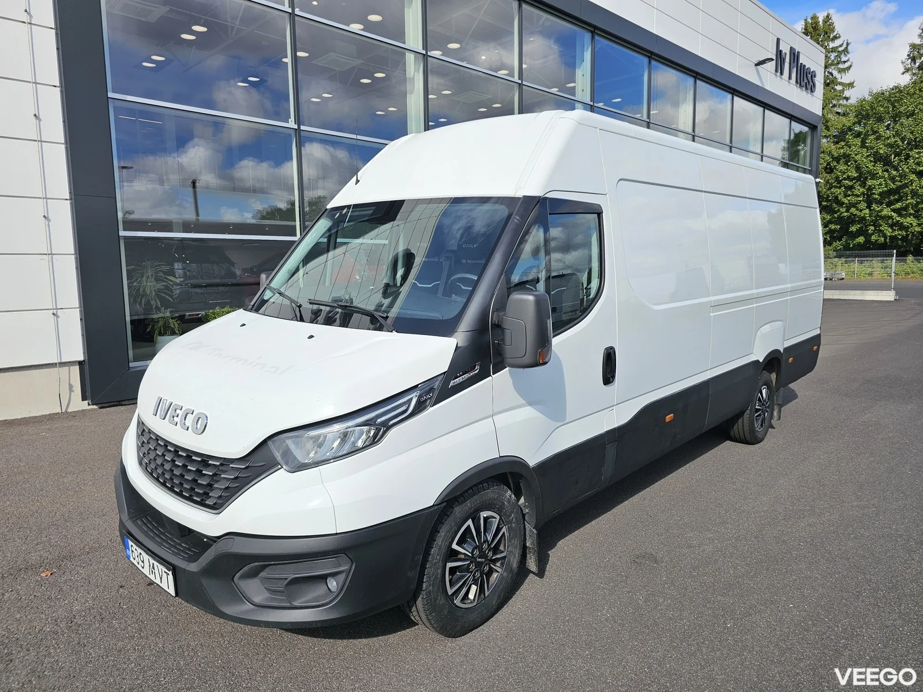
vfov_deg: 58.9
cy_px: 346
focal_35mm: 23
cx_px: 462
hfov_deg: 73.9
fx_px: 613
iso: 10
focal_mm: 6.3
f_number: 1.7
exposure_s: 1/902
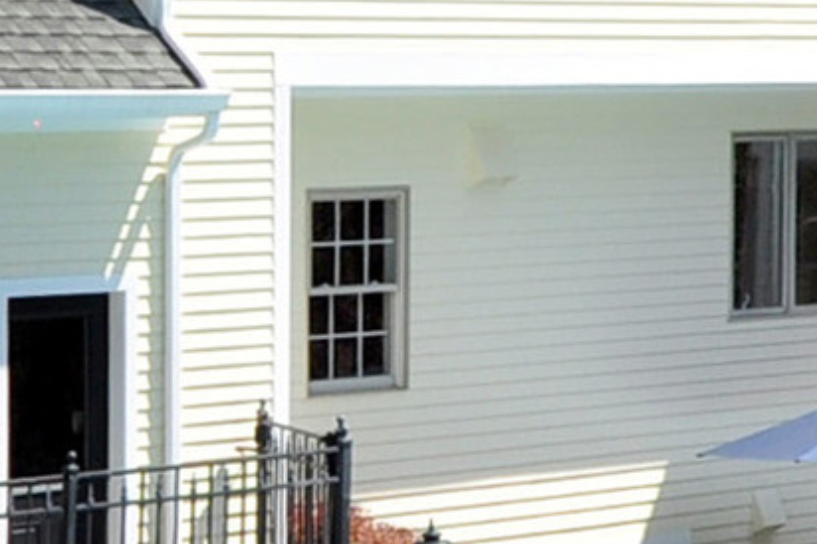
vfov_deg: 8.2
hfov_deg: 12.3
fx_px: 3803
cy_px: 159
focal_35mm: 168
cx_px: 442
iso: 200
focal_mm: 15
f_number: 8
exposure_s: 1/320
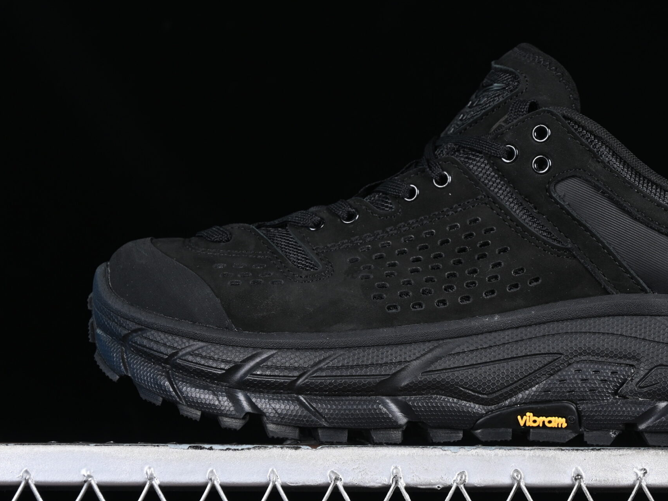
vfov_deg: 13.7
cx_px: 460
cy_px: 251
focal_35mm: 108
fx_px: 2084
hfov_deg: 18.1
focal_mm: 50
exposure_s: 1/60
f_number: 6.3
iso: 160
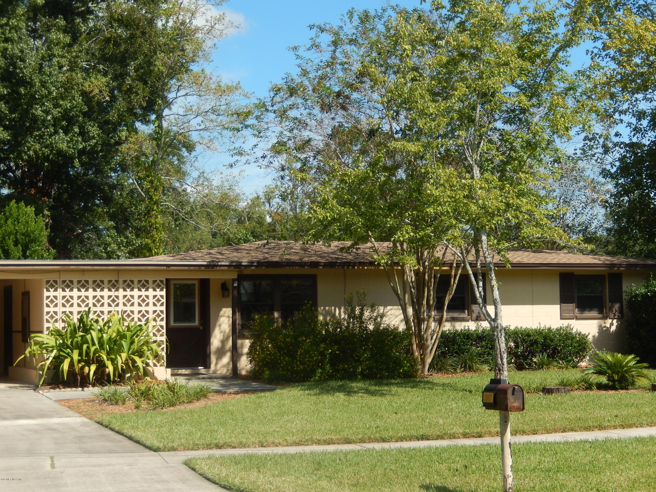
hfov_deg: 28.6
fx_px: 1289
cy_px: 245
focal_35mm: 68
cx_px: 329
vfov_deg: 21.6
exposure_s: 1/640
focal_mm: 12
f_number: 4.8
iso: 125
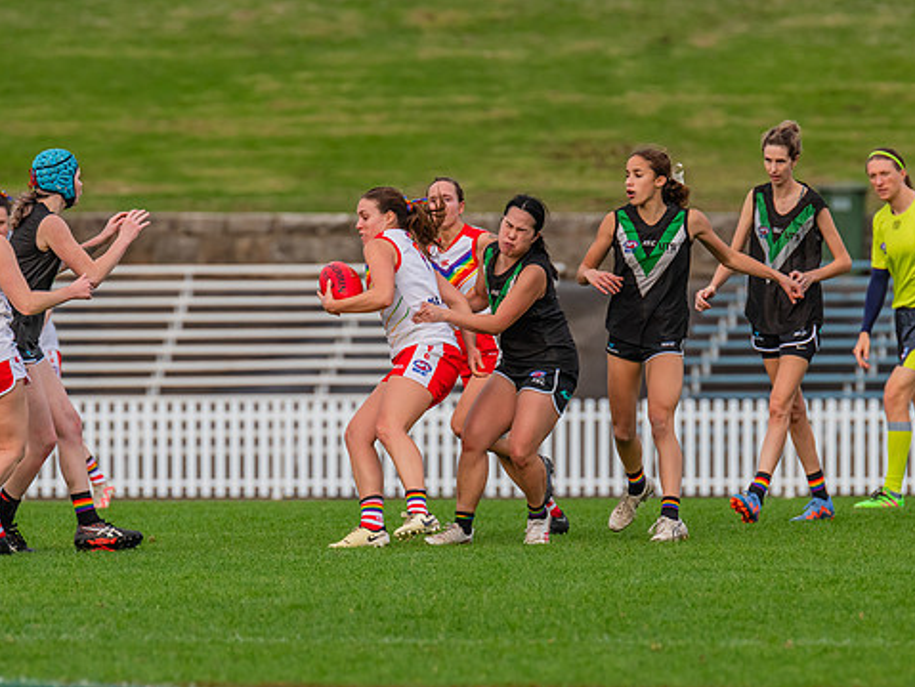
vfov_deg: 2.6
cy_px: 397
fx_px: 15078
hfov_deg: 3.5
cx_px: 367
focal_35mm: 570
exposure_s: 1/1000
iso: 800
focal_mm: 420
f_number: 7.1
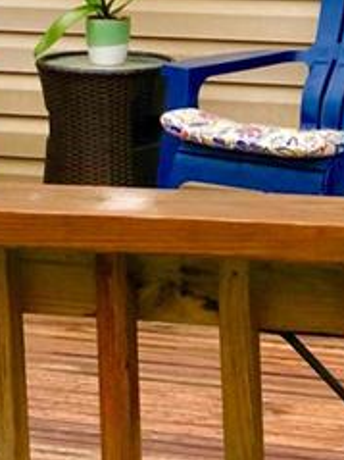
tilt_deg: -4.3
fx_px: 2427
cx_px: -88
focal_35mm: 183
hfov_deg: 8.0
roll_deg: +1.7
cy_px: -110
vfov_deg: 10.6
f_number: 2.8
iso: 40
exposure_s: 1/30
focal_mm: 6.6
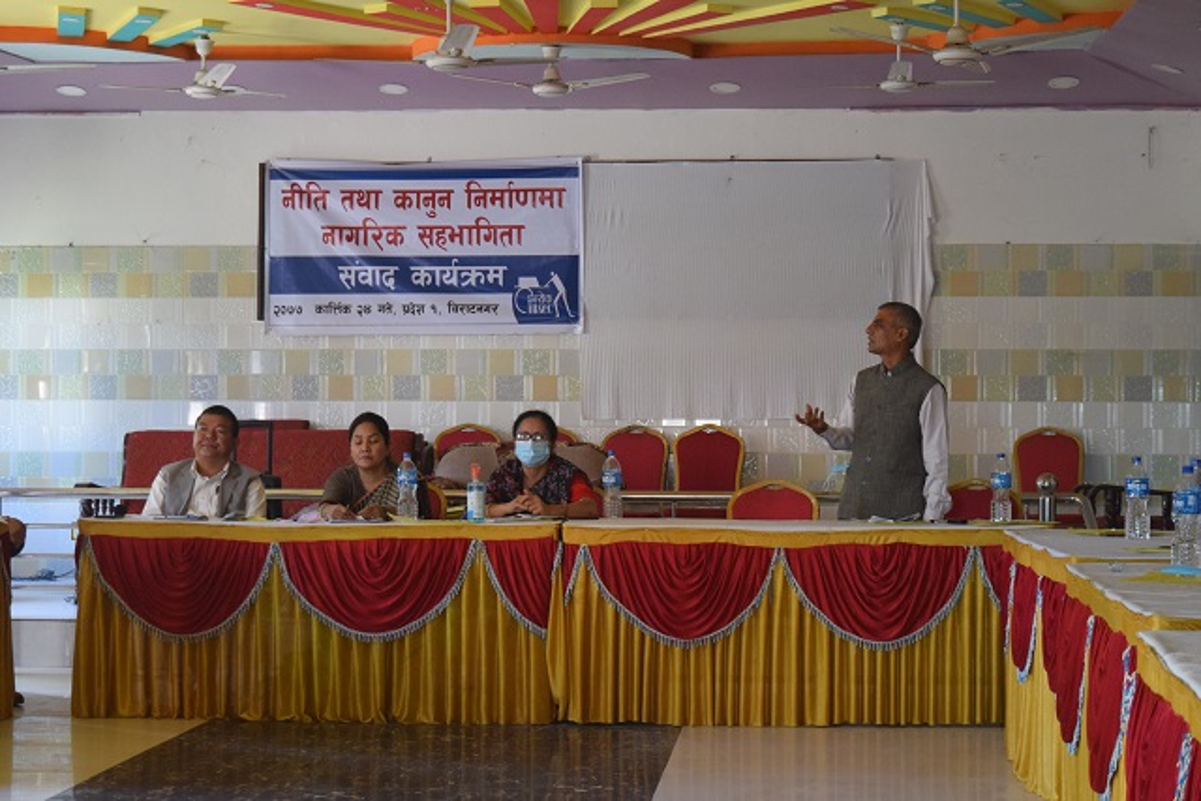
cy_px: 400
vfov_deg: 18.9
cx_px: 600
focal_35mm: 72
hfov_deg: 28.1
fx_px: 2402
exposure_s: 1/60
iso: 2000
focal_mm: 48
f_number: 5.3
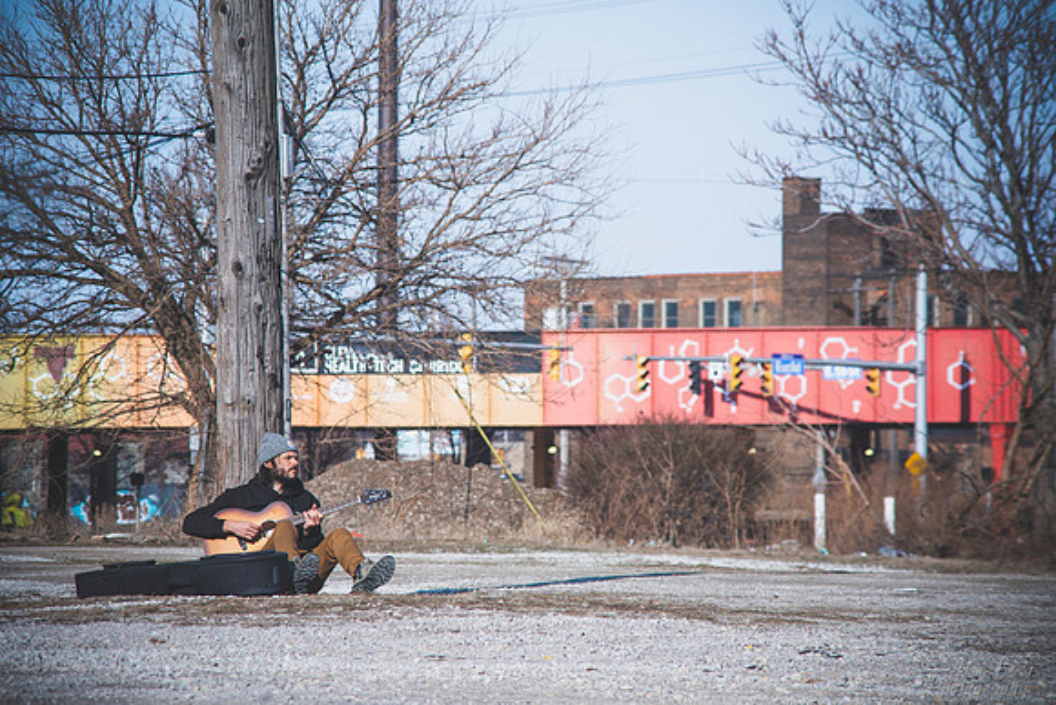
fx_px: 6161
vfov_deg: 6.5
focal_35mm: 210
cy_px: 352
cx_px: 528
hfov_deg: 9.8
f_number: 9
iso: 125
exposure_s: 1/320
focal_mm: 210
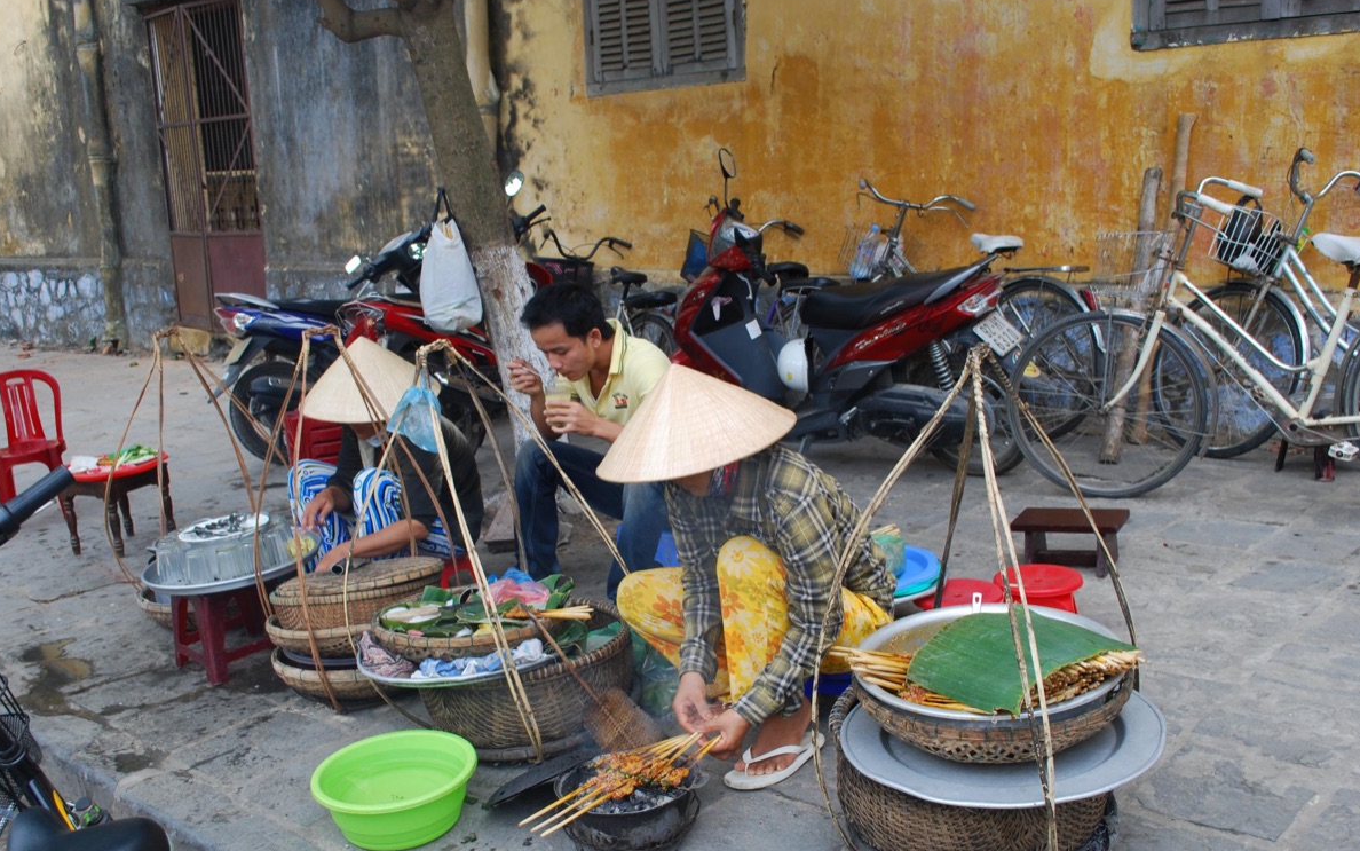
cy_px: 450
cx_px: 681
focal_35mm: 34
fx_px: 1260
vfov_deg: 37.3
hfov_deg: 56.7
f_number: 7.1
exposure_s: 1/60
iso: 100
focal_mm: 22
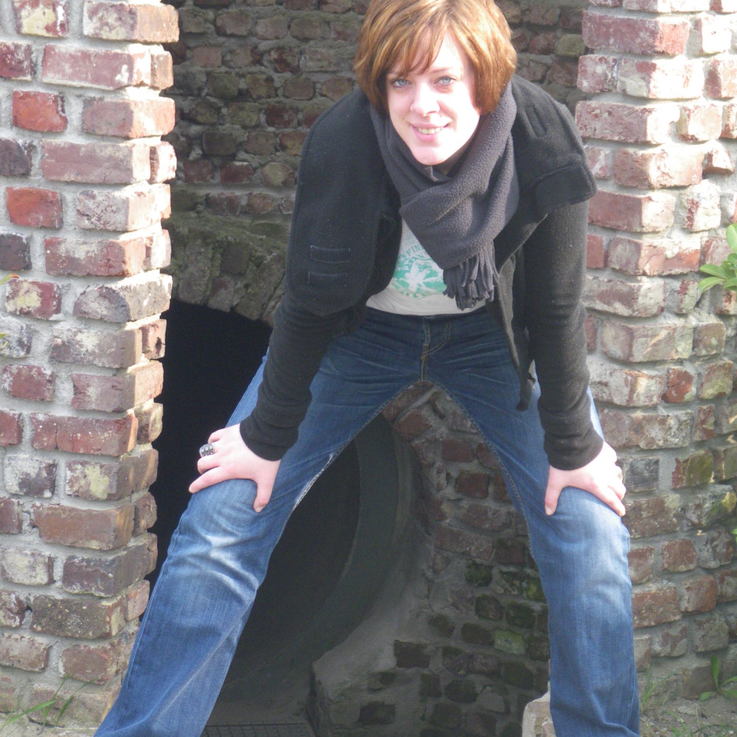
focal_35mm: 106
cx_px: 428
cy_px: 381
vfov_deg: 16.4
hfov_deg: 16.4
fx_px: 2553
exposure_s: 1/100
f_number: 4.8
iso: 200
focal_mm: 13.7
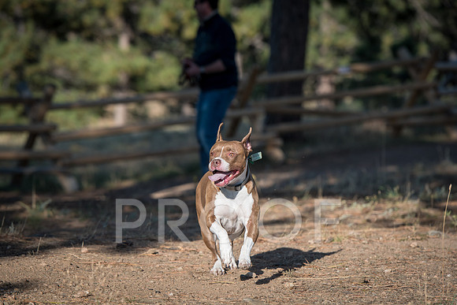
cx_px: 230
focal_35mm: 207
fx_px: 2623
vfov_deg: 6.7
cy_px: 185
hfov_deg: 10.0
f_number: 4
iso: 200
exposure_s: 1/1600
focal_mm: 170
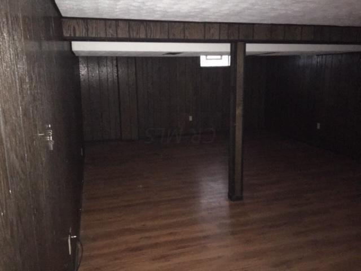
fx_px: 302
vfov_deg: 48.2
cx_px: 180
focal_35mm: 29
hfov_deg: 61.7
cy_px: 136
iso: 1250
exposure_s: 1/16
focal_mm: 4.15
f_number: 2.2
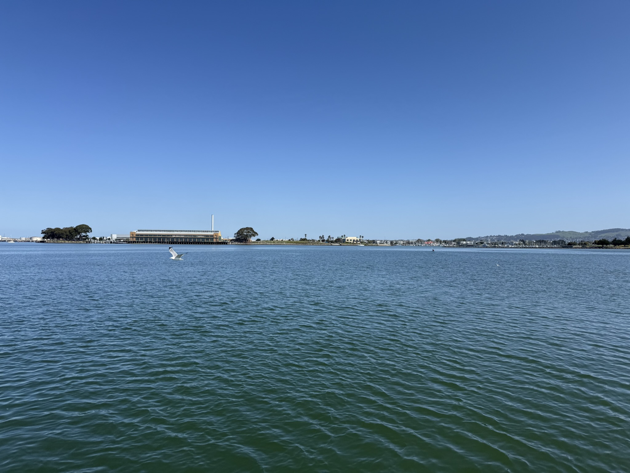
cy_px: 236
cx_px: 315
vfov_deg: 56.8
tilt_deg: +0.5
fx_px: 437
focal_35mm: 24
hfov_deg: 71.6
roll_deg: -0.6
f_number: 1.78
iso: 80
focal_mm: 6.76
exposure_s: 1/6711
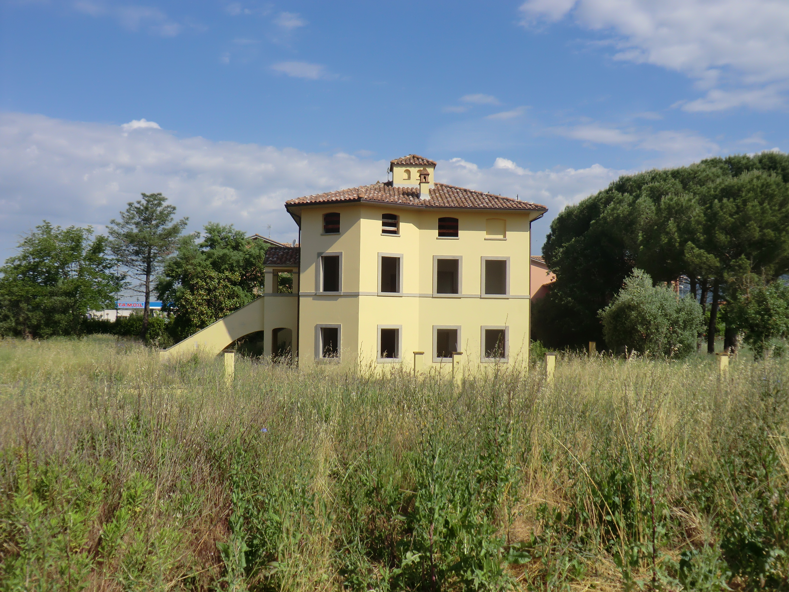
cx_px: 394
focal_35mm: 34
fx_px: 775
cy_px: 296
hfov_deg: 54.0
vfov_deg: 41.8
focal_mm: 6.1
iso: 64
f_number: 8.4
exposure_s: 1/200
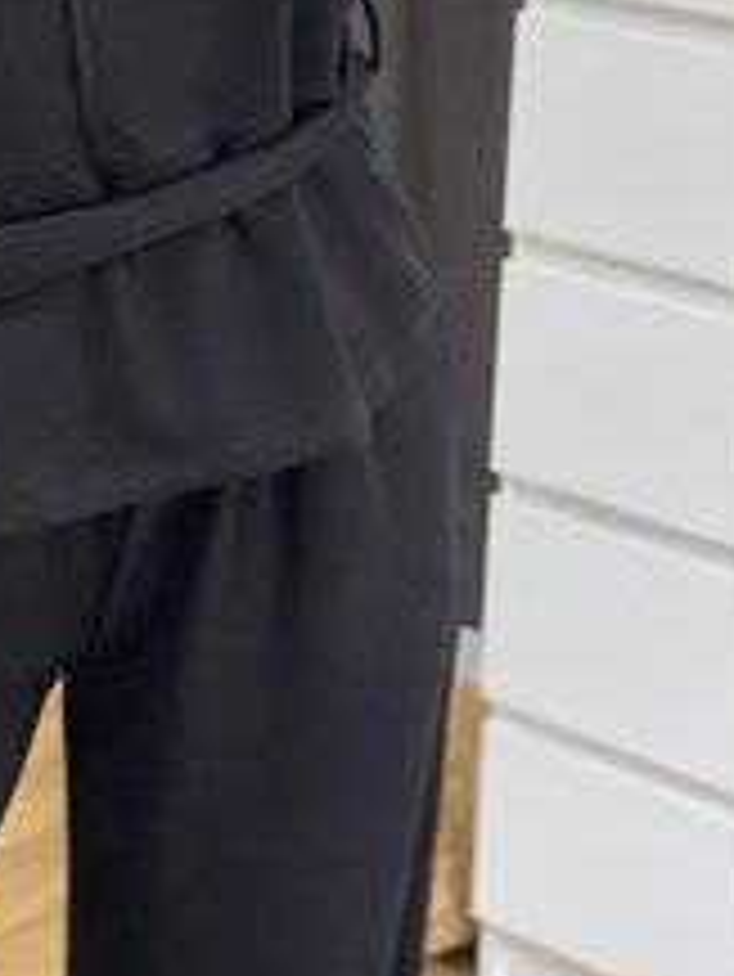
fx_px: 2796
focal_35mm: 99
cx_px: 54
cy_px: 106
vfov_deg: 19.5
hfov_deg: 14.8
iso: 125
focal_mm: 6
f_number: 2
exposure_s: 1/100
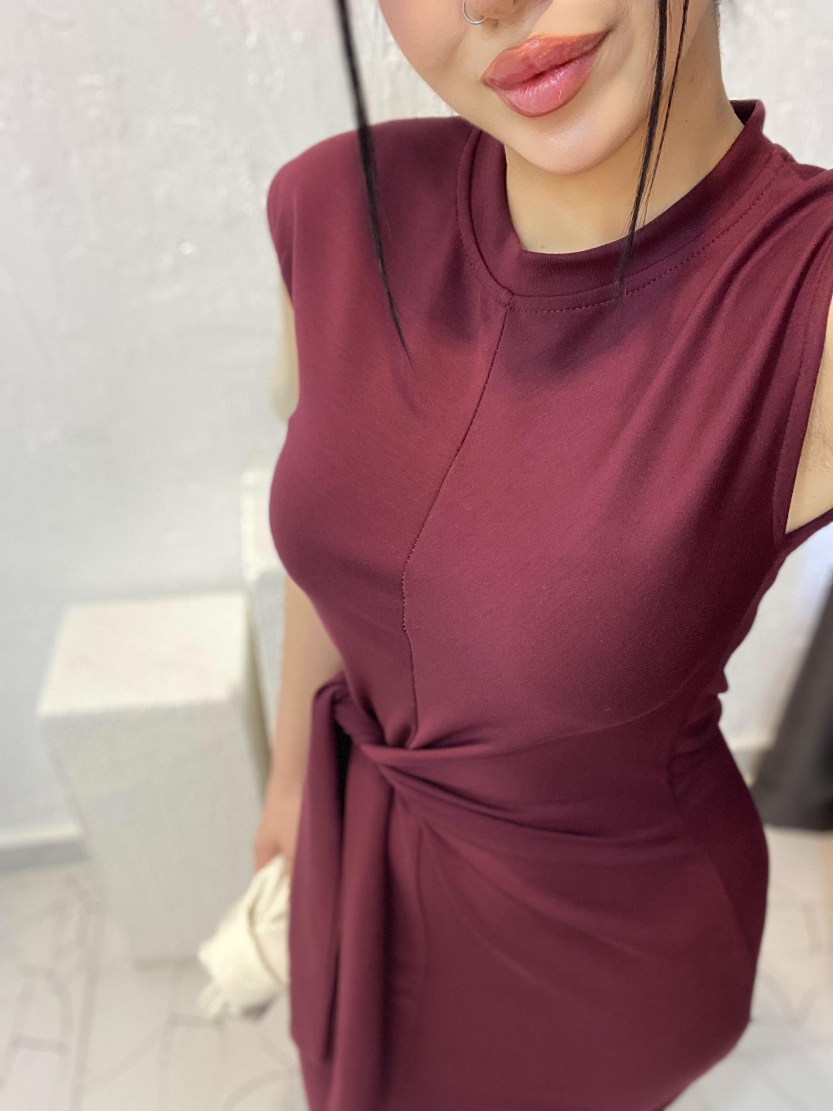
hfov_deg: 46.8
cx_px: 416
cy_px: 556
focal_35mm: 30
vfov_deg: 60.0
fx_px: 963
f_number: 2.2
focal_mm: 2.71
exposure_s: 1/50
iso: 200
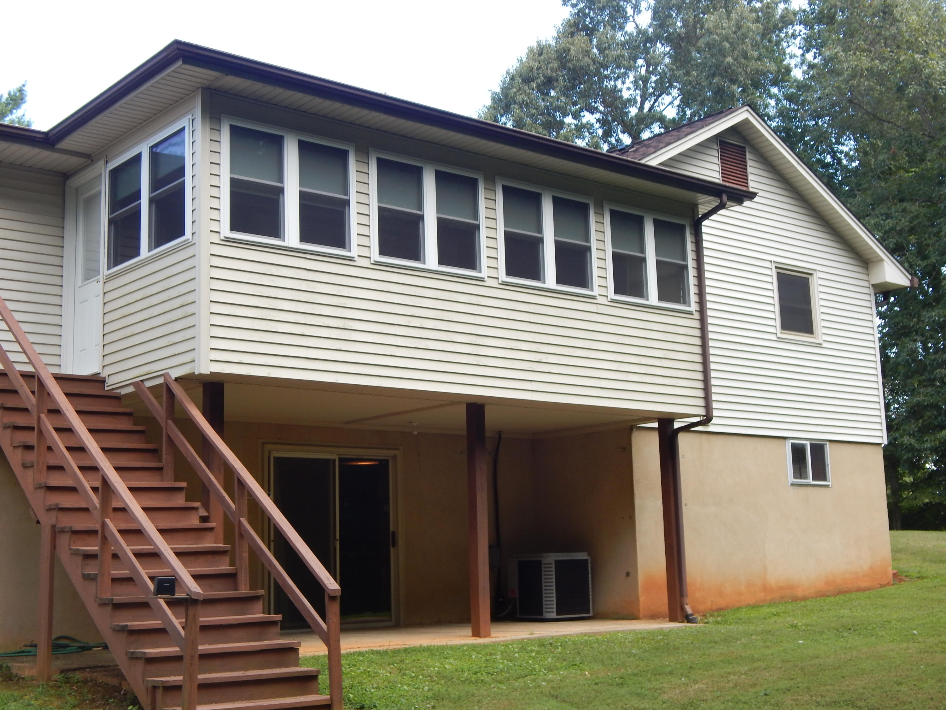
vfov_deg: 30.3
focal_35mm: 48
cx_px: 473
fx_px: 1312
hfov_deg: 39.7
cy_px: 355
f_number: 3.7
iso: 125
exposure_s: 1/125
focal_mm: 8.6
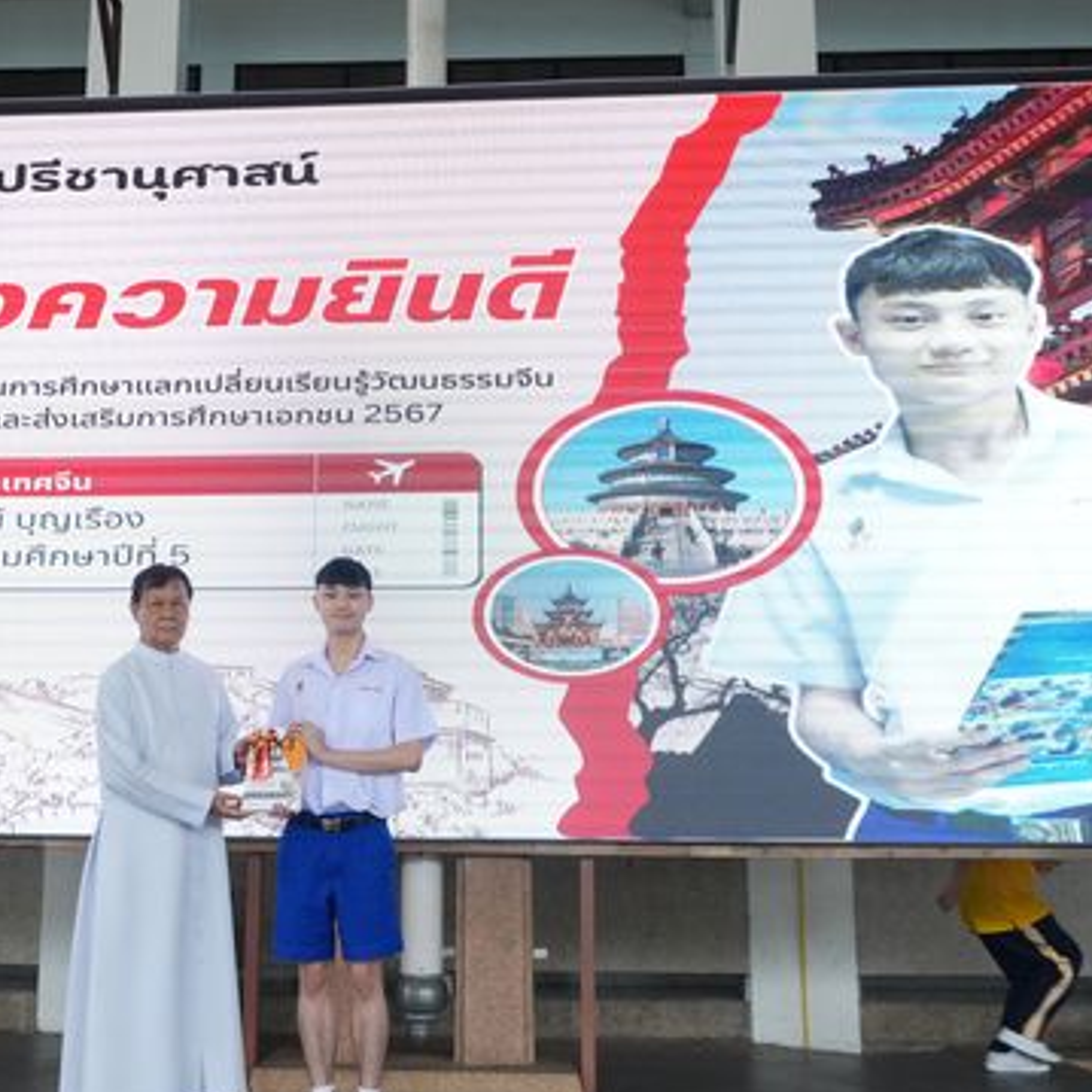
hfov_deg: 37.6
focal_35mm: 45
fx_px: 1596
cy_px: 551
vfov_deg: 37.8
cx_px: 411
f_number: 4.5
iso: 1600
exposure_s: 1/200
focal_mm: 21
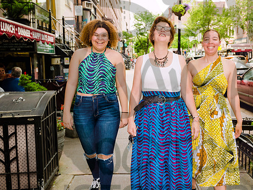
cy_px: 89
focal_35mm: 39
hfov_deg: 47.5
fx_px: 285
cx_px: 156
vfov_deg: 36.8
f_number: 5
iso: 250
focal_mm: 24
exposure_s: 1/320
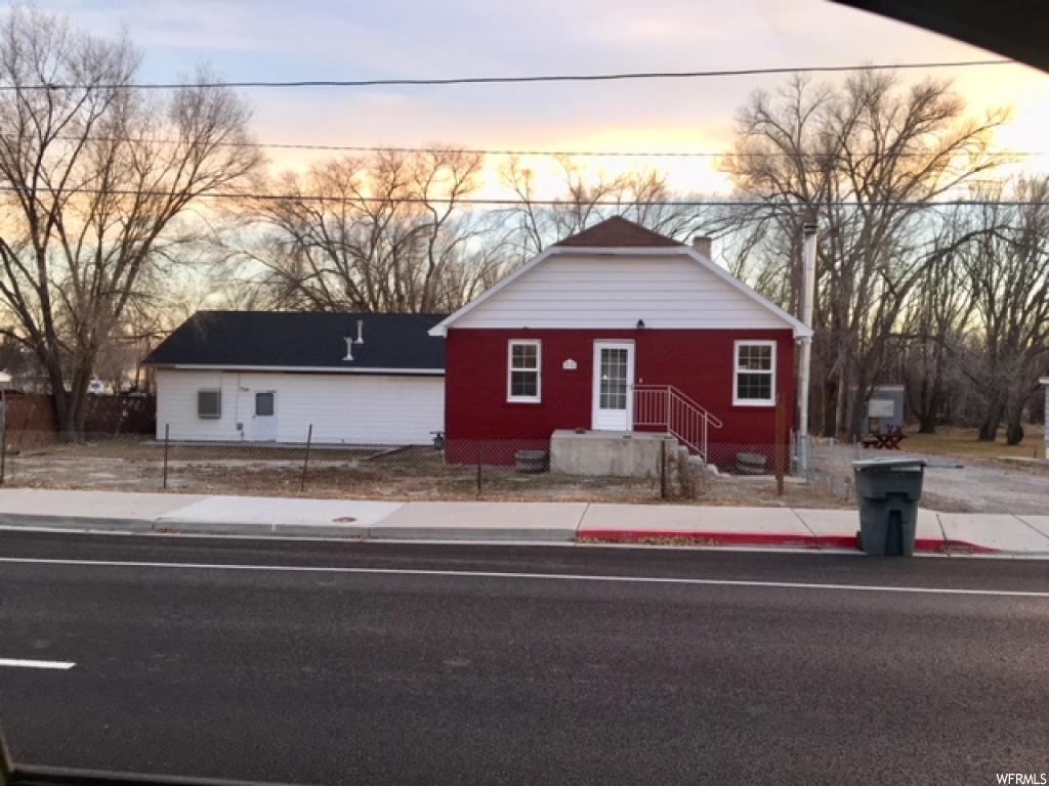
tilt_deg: -1.2
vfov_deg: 48.2
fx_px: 879
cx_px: 524
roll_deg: -0.9
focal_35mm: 29
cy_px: 393
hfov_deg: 61.7
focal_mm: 4.15
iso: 32
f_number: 2.2
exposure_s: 1/60
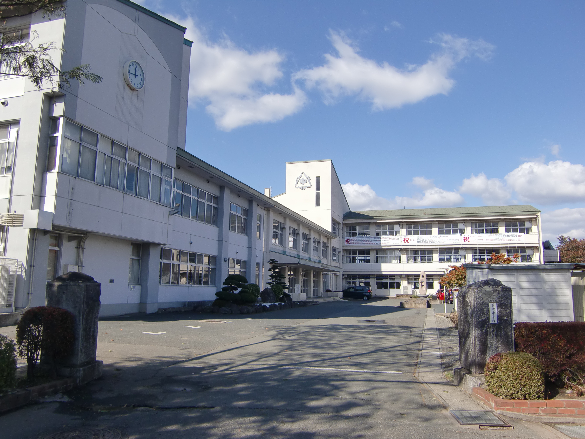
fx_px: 473
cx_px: 292
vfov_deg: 49.7
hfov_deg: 63.4
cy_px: 220
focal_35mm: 28
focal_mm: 4.9
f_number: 7
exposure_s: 1/200
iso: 64
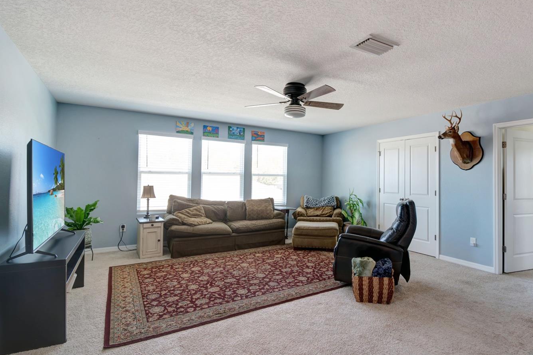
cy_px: 170
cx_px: 307
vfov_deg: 67.3
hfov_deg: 89.4
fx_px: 266
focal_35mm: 18
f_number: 9
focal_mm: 10
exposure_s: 1/13
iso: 250
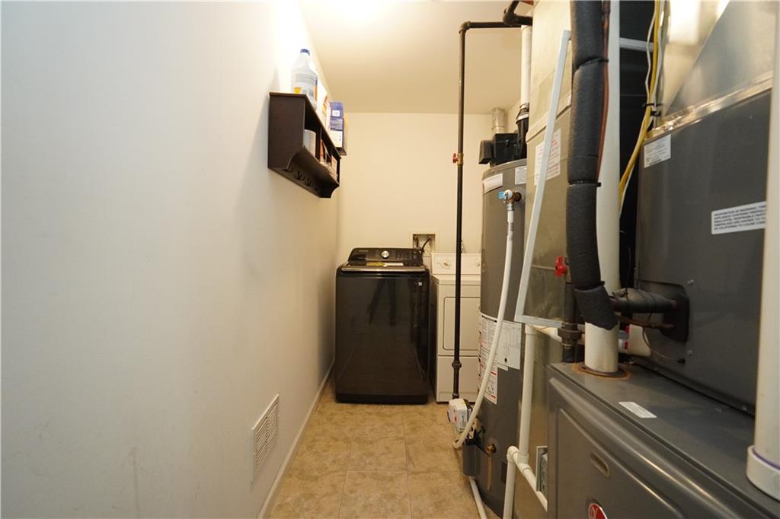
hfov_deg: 100.4
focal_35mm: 15
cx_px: 390
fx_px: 325
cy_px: 260
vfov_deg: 77.3
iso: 2500
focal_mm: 10
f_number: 4.5
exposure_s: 1/125
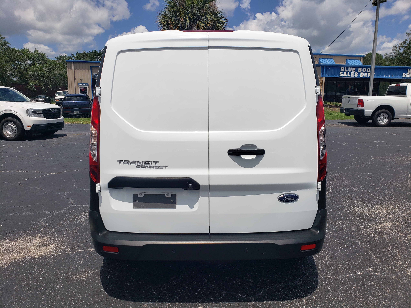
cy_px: 154
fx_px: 309
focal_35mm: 26
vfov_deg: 53.1
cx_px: 206
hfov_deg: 67.3
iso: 50
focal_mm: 4.3
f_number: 2.4
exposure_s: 1/3747
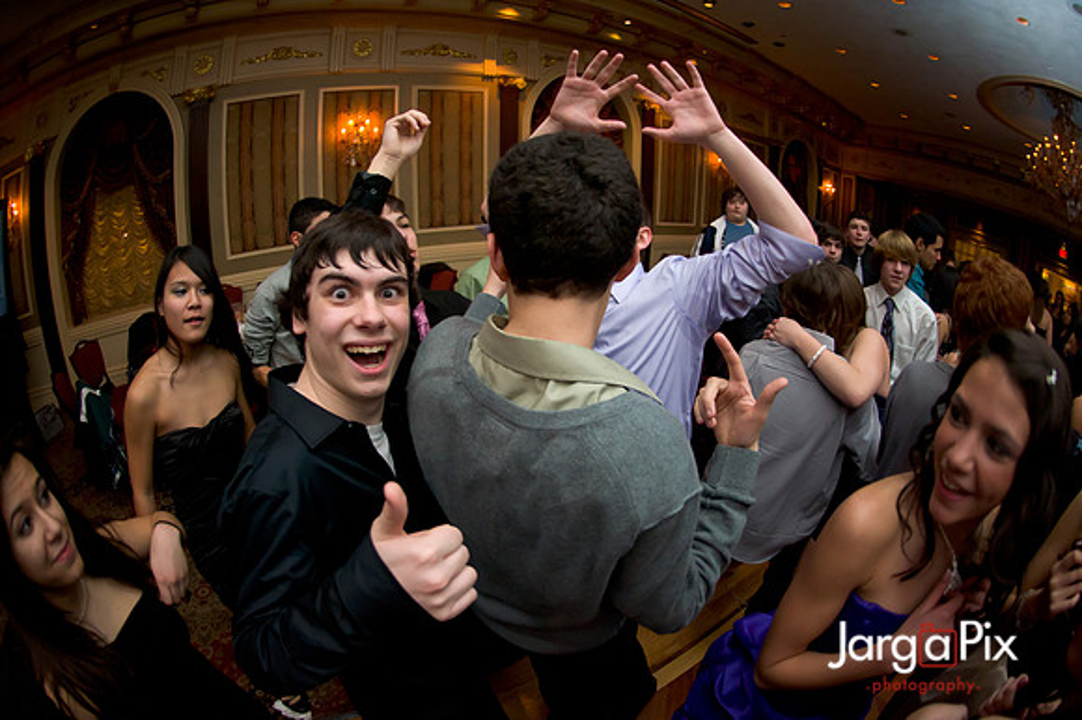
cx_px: 541
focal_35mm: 16
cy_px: 360
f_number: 3.2
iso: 3200
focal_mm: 16
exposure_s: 1/125
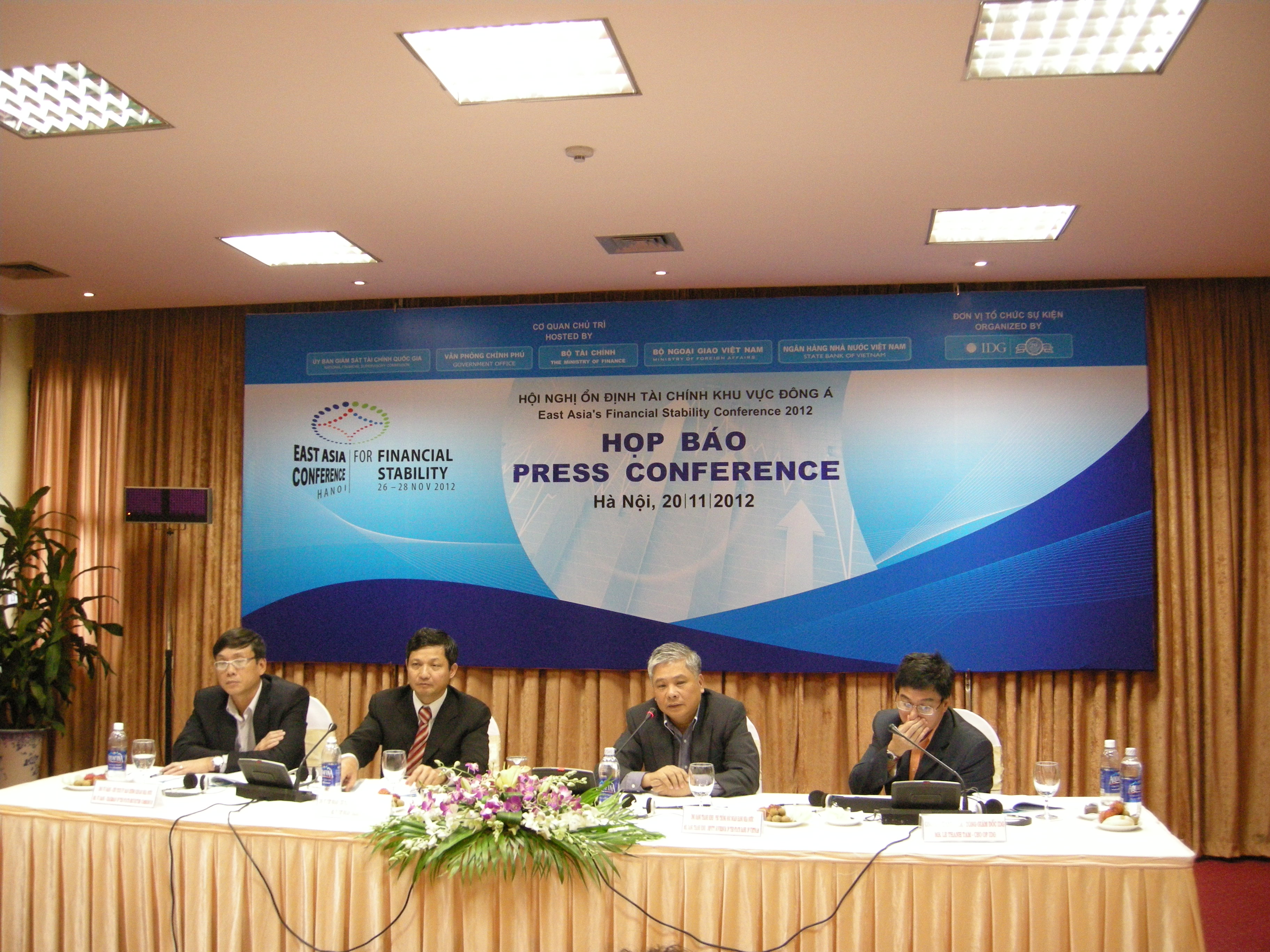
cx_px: 635
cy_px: 476
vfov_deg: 39.7
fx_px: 1321
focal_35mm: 36
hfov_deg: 51.4
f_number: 2.7
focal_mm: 7.5
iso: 400
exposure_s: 1/24.3
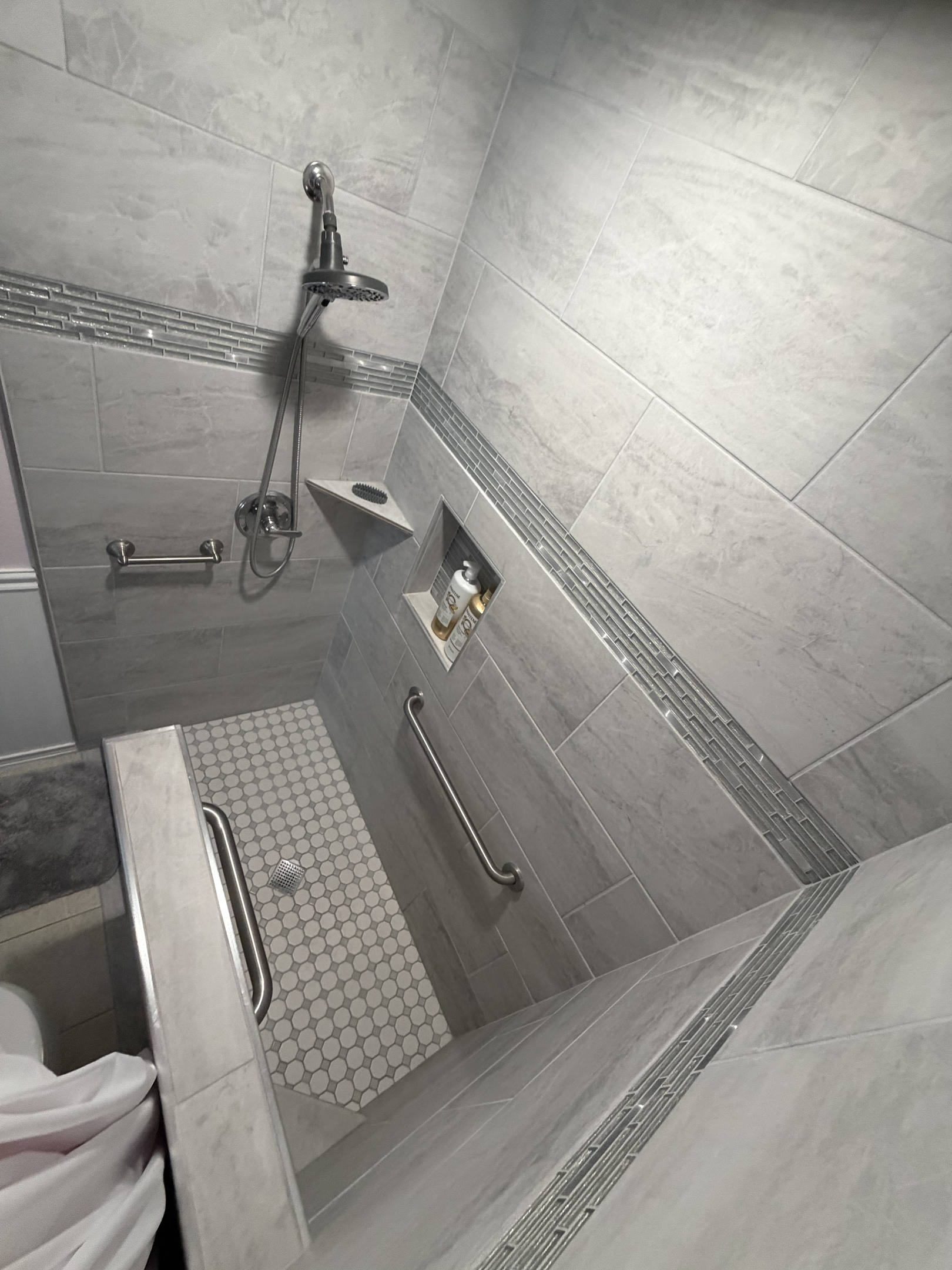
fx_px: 513
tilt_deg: -40.0
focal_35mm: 14
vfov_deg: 102.1
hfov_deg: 85.7
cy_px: 635
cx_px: 476
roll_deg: -31.0
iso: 500
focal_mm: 2.22
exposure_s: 1/60
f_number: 2.2
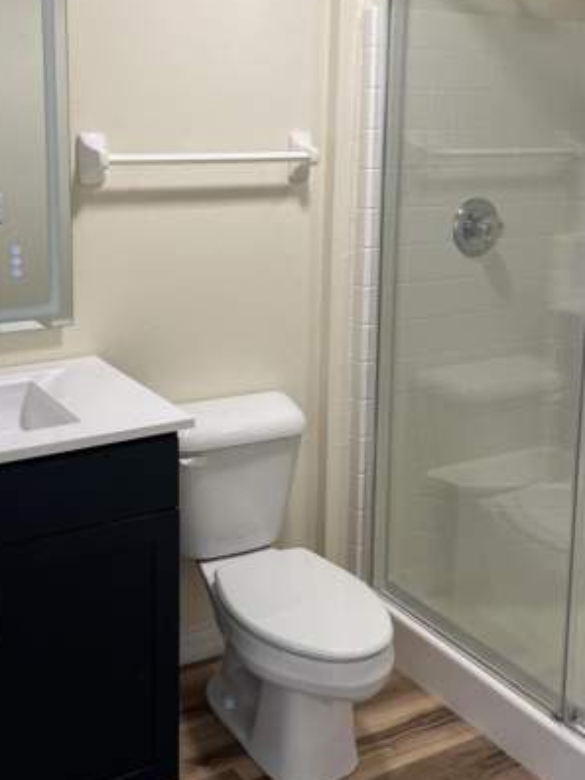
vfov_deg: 44.1
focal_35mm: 42
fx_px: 946
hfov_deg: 34.1
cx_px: 207
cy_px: 254
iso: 80
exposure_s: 1/60
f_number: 1.5
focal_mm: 5.7
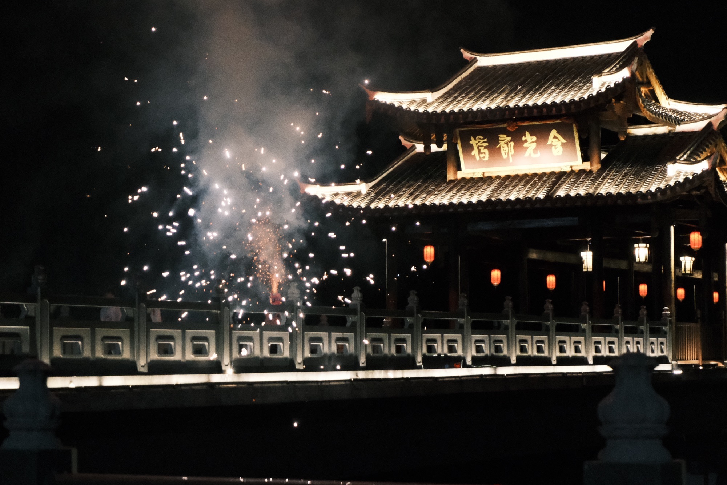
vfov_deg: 20.0
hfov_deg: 29.7
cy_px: 242
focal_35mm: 68
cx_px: 364
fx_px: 1373
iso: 12800
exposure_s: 1/120
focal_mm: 45
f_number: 5.6
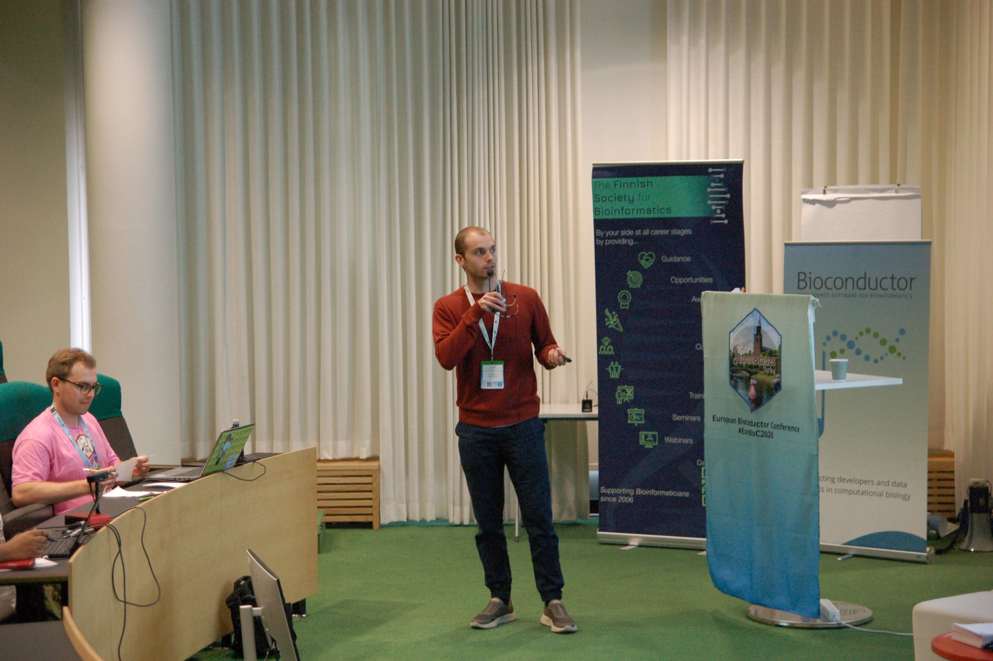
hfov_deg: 27.0
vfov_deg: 18.2
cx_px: 496
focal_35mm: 75
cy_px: 330
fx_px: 2067
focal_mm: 50
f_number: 3.2
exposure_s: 1/125
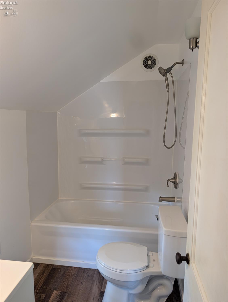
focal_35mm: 24
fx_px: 210
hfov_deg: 56.9
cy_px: 151
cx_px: 114
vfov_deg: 71.5
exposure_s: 1/120
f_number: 1.68
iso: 233
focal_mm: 6.9
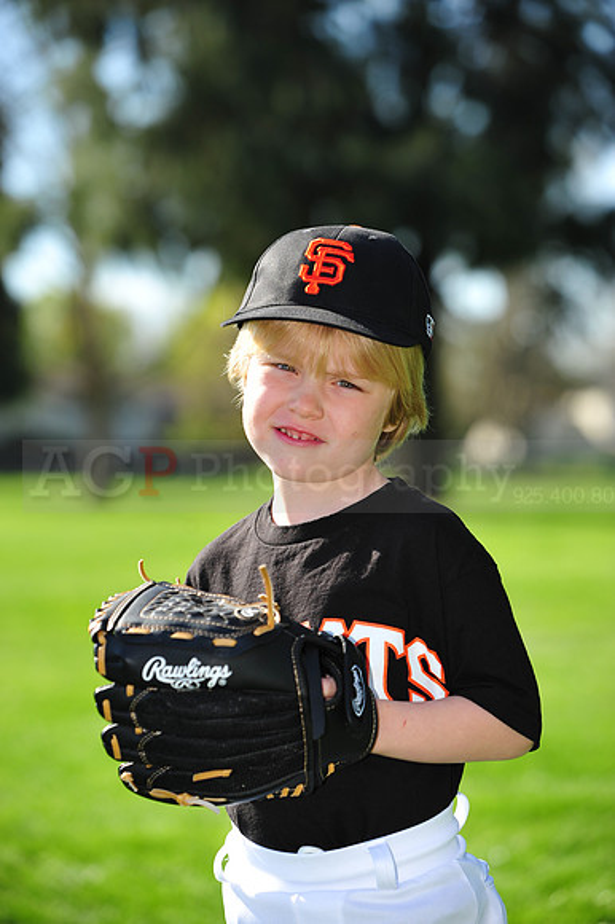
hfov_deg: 12.2
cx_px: 308
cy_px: 462
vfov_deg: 18.3
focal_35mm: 112
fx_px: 2873
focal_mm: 112
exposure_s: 1/800
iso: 200
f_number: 4.5
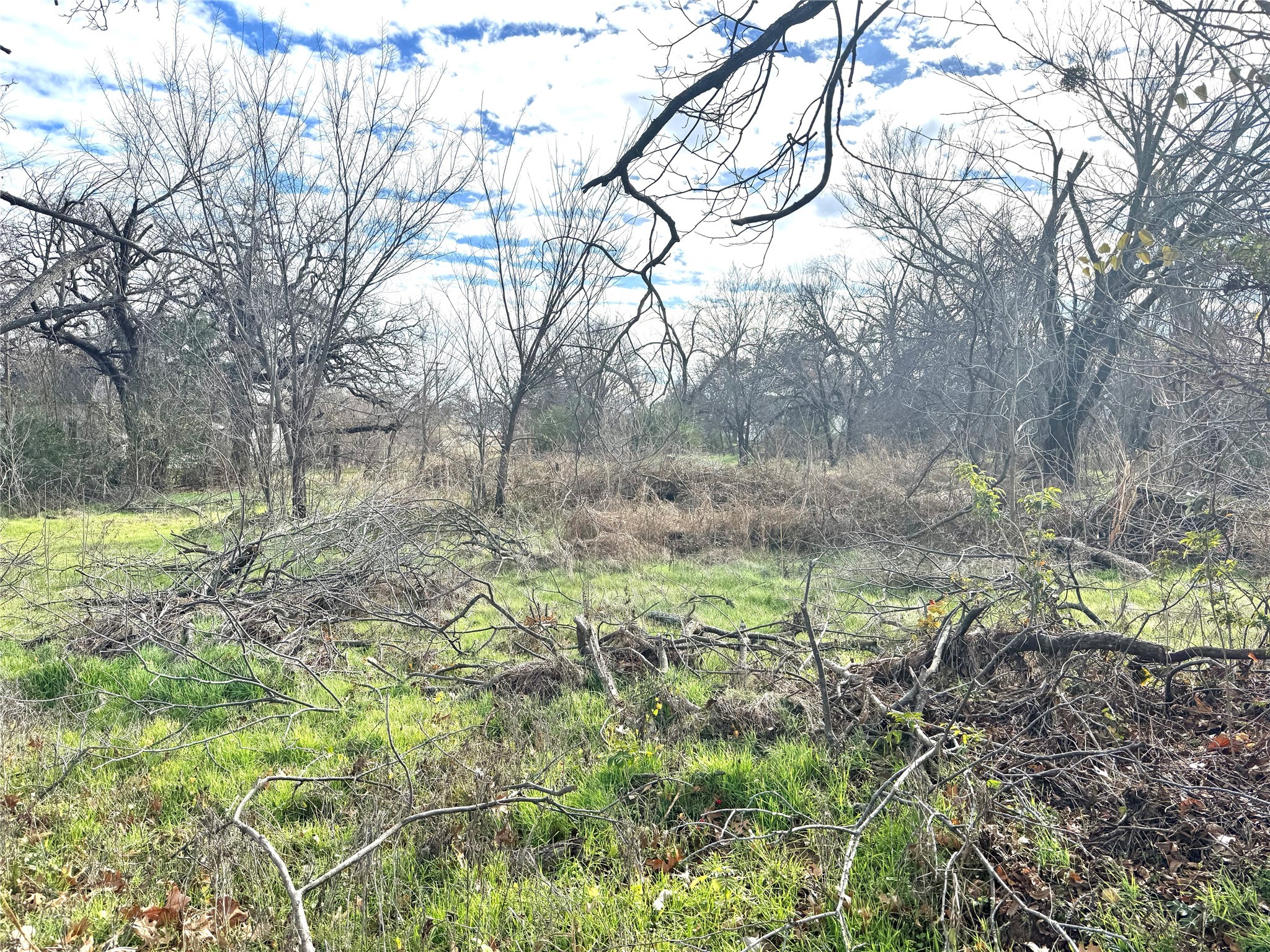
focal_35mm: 24
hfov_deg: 71.6
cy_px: 476
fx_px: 881
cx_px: 635
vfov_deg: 56.8
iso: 80
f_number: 1.78
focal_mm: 6.76
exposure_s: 1/4950
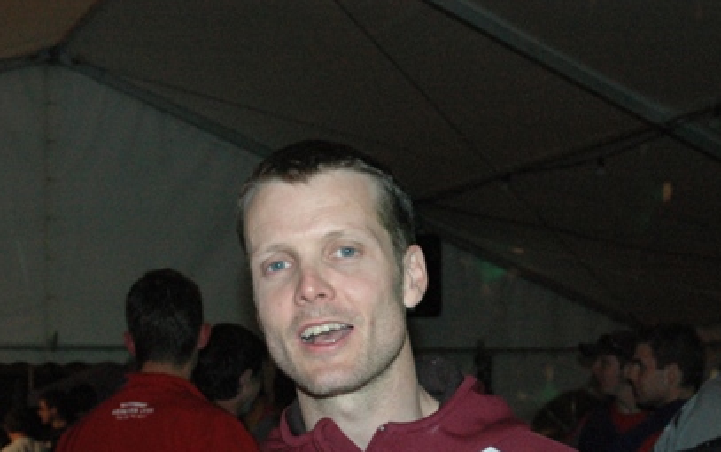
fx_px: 1274
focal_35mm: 65
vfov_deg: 20.0
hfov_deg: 31.6
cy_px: 319
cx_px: 319
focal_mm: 27
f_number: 4.5
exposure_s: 1/60
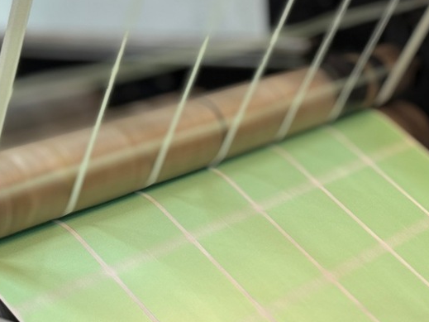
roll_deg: +4.2
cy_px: 219
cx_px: 226
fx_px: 917
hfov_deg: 26.3
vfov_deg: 19.8
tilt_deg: -17.5
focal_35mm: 74
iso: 80
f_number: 1.78
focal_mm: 6.76
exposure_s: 1/120
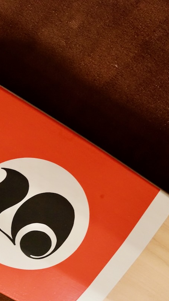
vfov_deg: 26.8
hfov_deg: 15.0
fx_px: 629
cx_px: 1
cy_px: 150
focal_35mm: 79
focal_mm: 50
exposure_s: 1/13
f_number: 9
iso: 6400
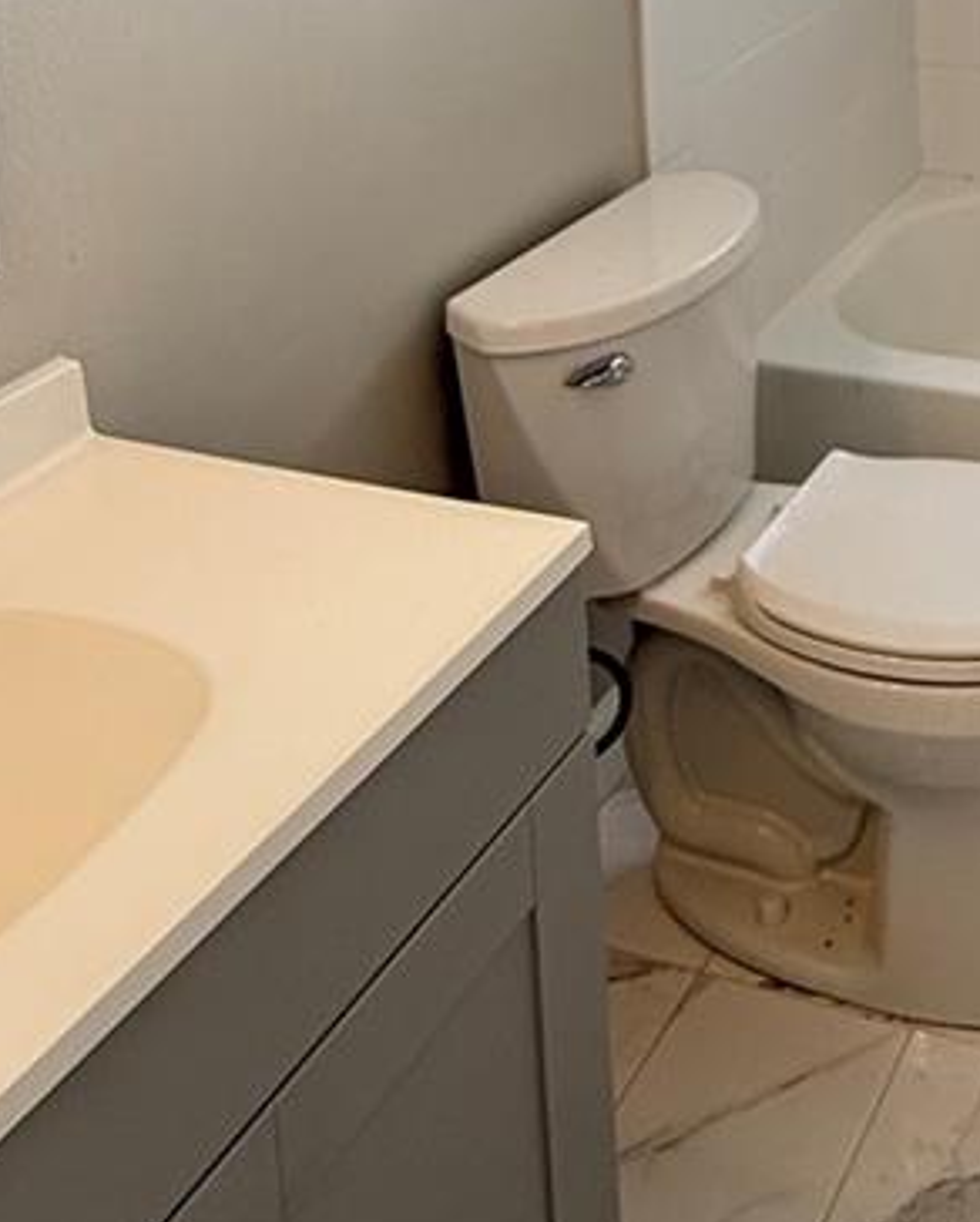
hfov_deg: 30.2
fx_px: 1629
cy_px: -178
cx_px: 1061
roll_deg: -1.2
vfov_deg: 34.4
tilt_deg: -9.8
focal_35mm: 45
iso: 160
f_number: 2.2
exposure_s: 1/120
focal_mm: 2.22
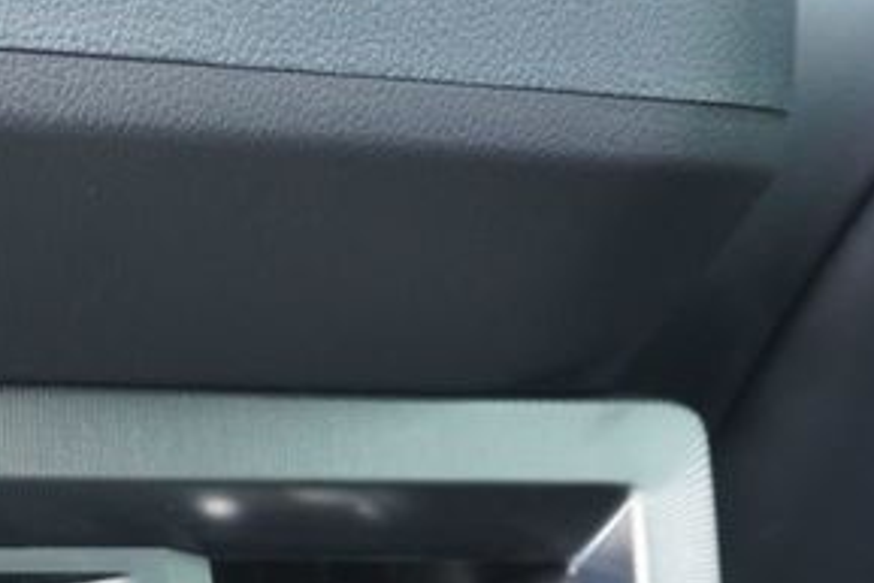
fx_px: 2065
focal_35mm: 85
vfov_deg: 14.8
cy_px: 900
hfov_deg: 21.3
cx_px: -305
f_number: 4
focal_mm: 16
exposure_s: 1/60
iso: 500
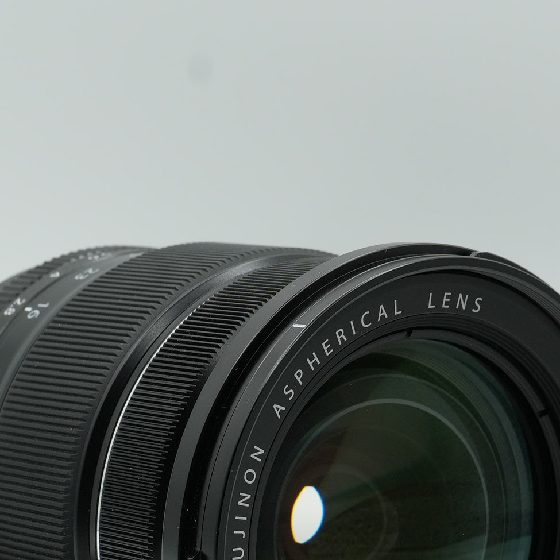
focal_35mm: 146
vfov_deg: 11.8
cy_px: 560
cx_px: 202
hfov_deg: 12.0
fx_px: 2672
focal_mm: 36
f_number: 10
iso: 200
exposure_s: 1/60
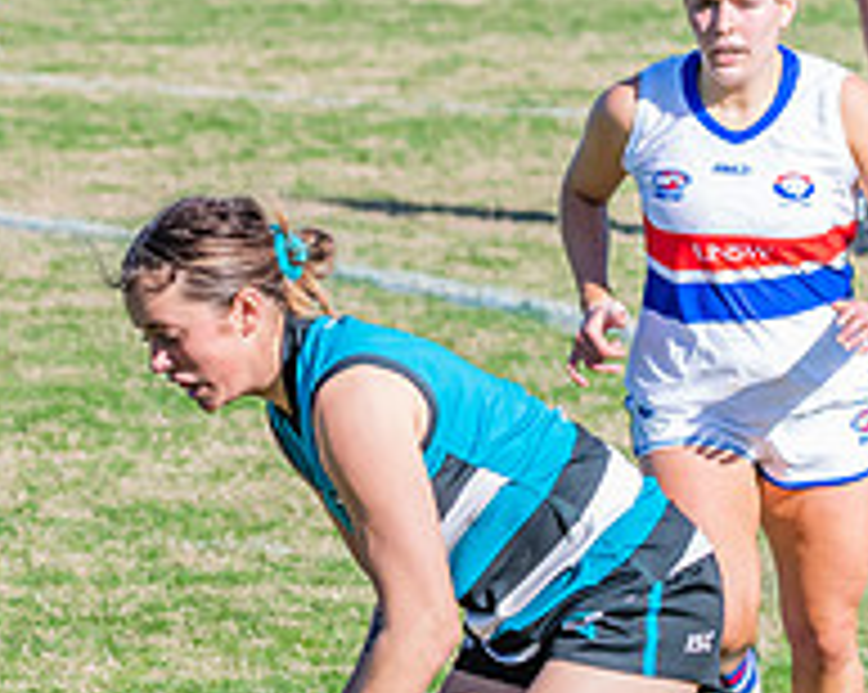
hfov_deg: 3.2
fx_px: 15321
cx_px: 398
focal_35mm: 597
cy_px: 628
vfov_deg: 2.6
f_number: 8
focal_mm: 150
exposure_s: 1/1600
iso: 800
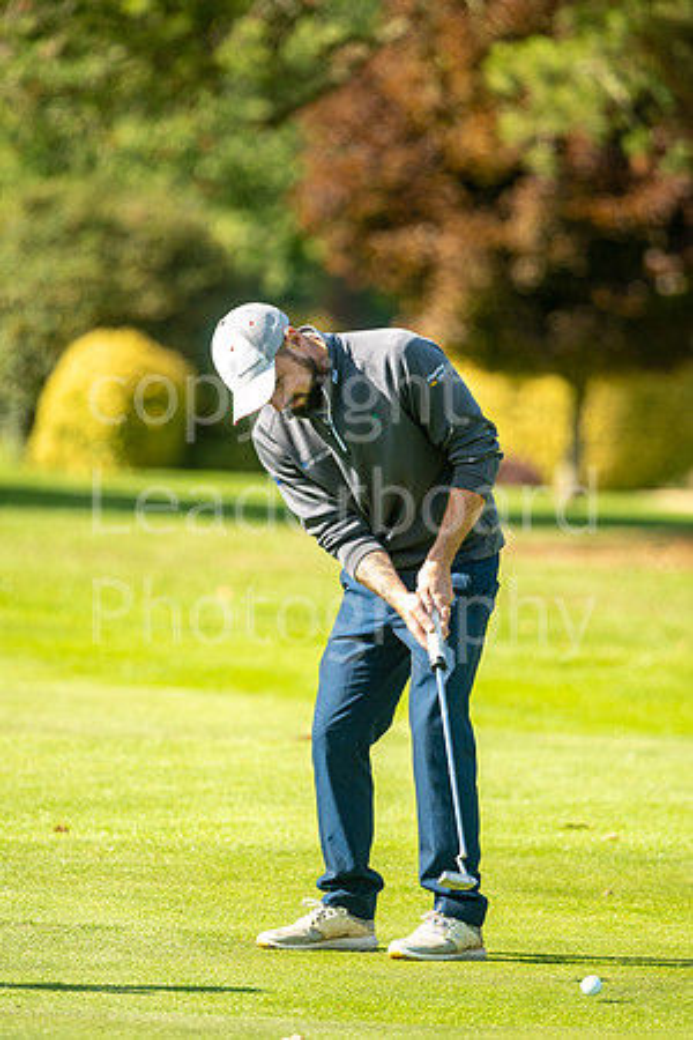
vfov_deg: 4.6
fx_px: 12993
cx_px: 346
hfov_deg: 3.1
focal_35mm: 450
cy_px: 520
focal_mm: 300
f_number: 4
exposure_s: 1/1000
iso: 400
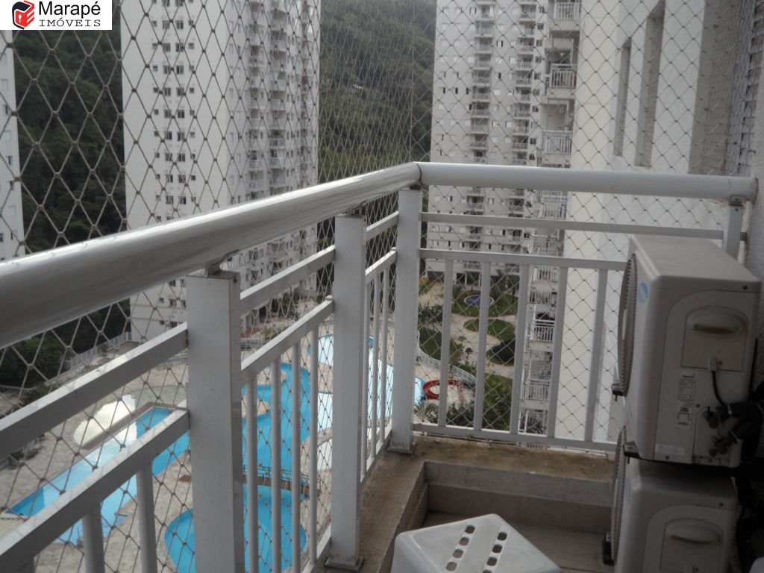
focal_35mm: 35
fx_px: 772
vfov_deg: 40.7
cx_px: 382
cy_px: 286
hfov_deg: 52.6
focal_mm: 5.7
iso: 80
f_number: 3.3
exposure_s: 1/180
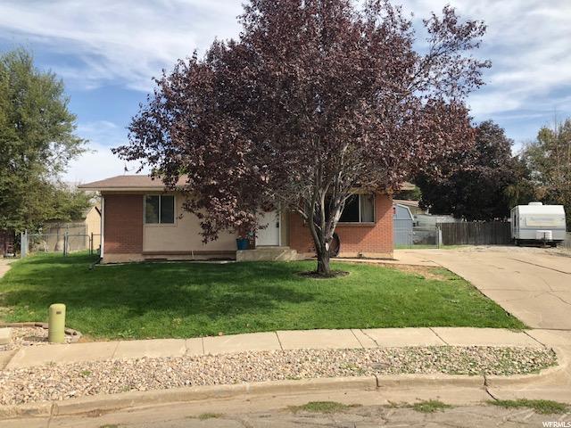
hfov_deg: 63.4
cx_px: 286
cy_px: 214
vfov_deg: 49.7
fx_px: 462
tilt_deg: +4.1
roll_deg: +0.1
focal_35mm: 28
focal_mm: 3.99
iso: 20
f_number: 1.8
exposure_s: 1/657
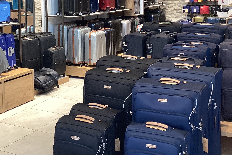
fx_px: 367
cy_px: 25
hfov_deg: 35.0
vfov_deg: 23.3
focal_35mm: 57
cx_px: 95
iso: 100
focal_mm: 3.3
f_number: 2.4
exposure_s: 1/50
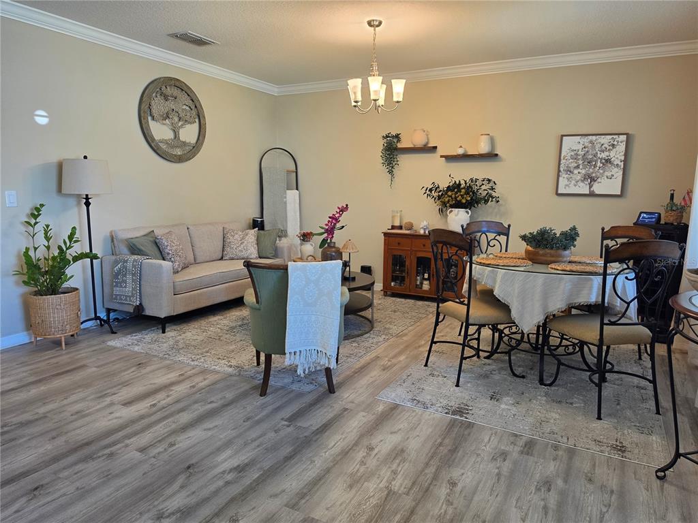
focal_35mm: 23
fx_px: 464
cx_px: 349
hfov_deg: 73.9
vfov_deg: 58.9
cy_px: 262
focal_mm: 6.5
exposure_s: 1/120
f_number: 1.4
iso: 125
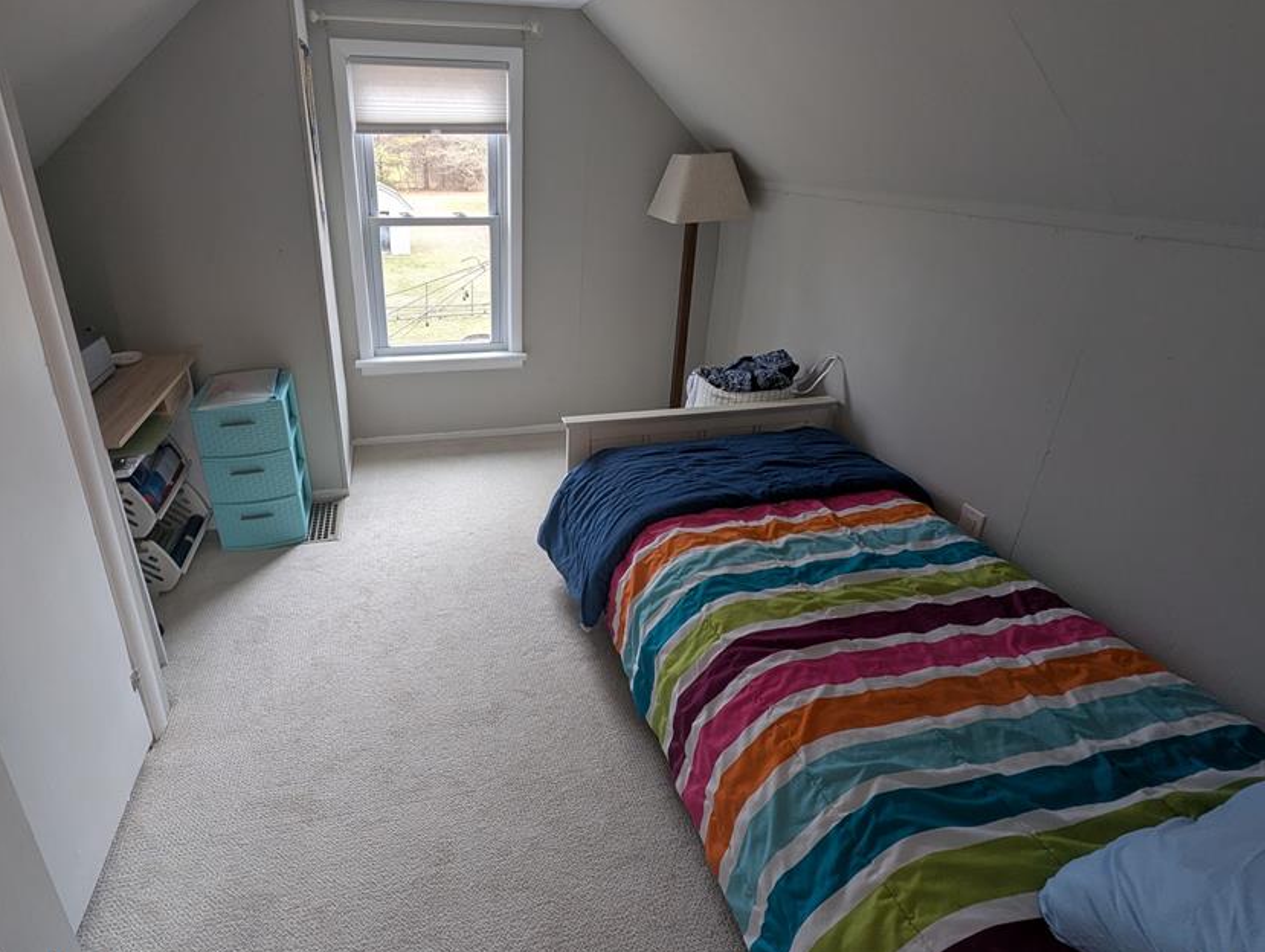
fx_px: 585
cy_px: 410
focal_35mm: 16
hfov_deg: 93.6
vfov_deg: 77.8
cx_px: 529
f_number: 2.2
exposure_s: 1/27.6
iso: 46
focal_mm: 1.95
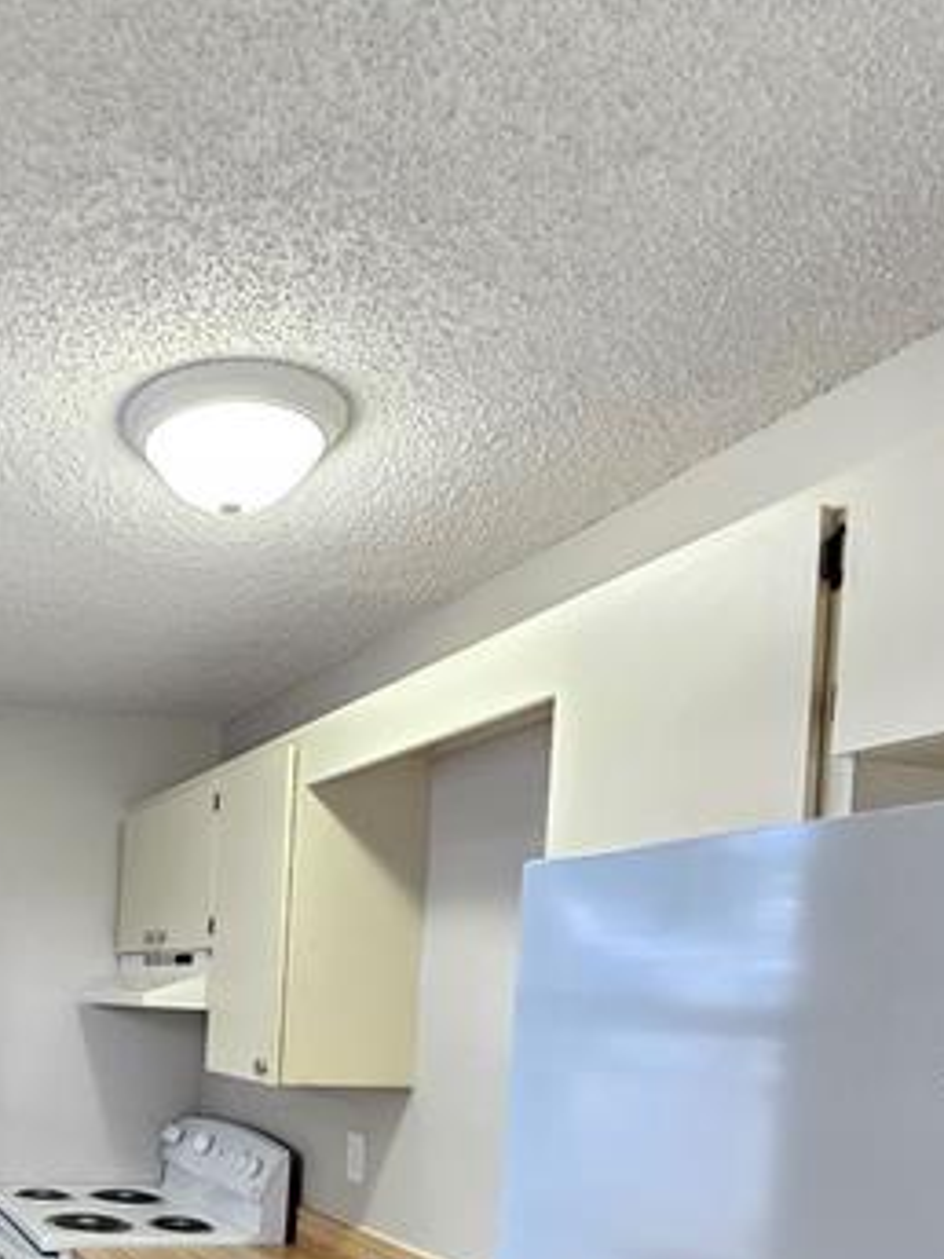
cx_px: 55
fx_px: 1054
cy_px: 1072
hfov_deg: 43.1
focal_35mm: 29
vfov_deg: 55.5
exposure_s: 1/60
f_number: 2.2
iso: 400
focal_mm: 2.2
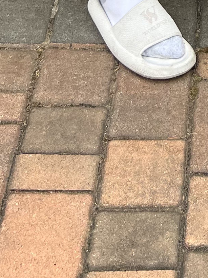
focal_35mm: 128
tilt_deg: -15.6
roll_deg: -0.2
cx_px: 351
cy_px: -377
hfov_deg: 11.0
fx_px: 1026
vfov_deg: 12.4
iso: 40
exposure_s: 1/206
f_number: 1.5
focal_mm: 5.7
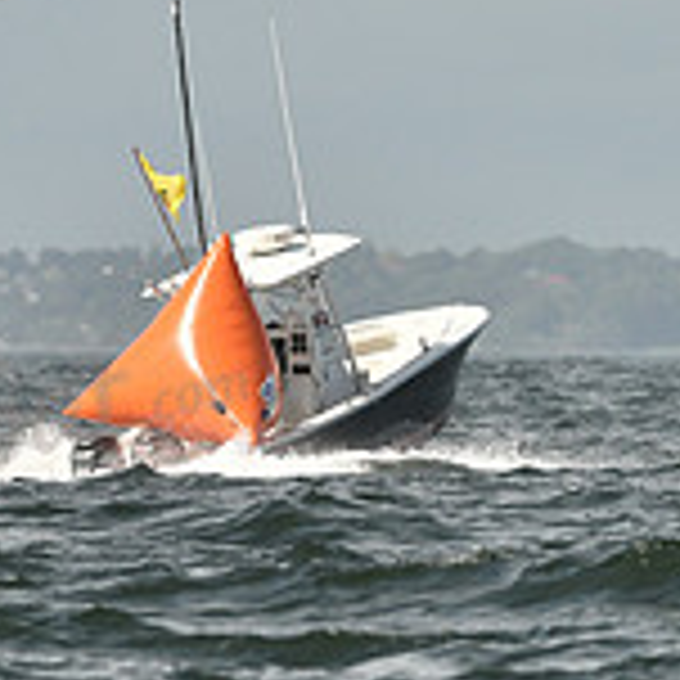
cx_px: 486
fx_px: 27625
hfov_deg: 1.4
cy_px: 151
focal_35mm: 1243
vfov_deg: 1.4
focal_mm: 380
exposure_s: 1/1600
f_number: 6.3
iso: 320
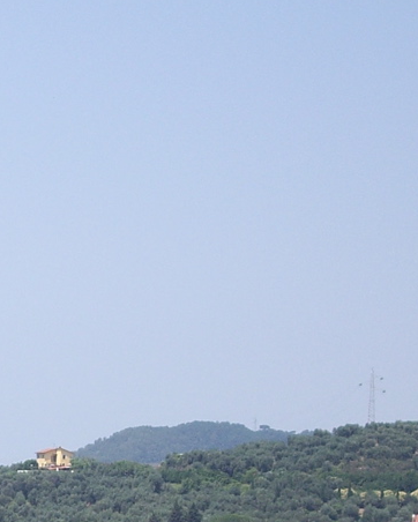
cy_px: 512
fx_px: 2596
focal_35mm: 168
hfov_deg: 9.2
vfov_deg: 11.4
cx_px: 16
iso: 64
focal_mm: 7.9
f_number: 2.8
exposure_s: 1/1000
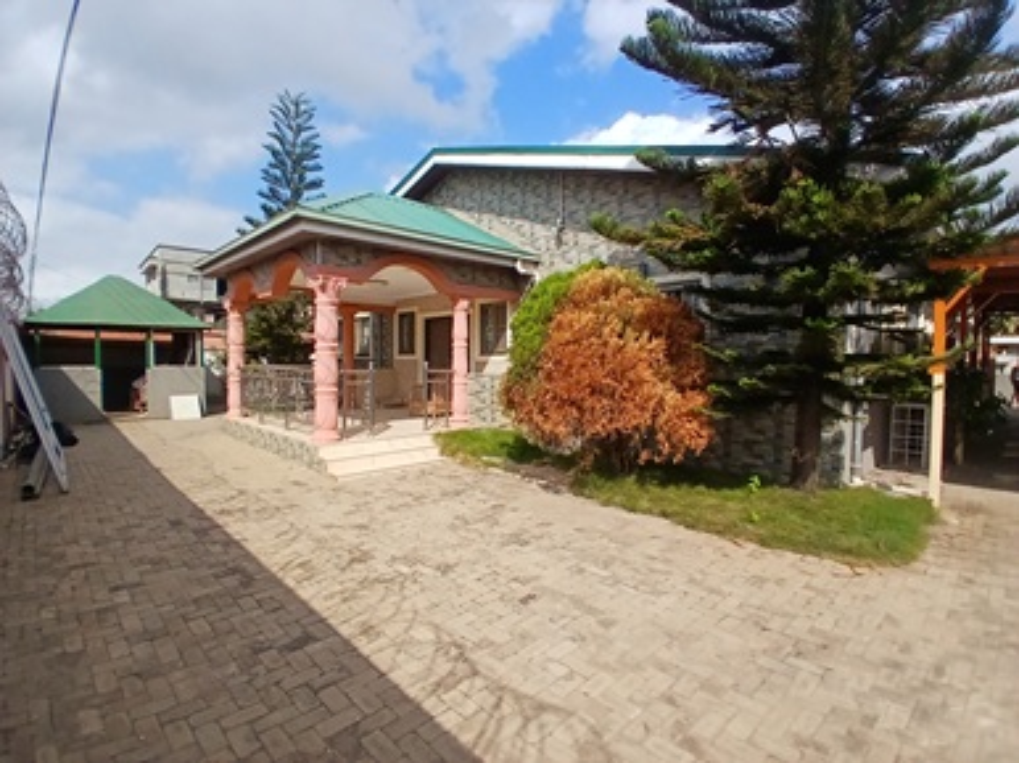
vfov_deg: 74.7
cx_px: 510
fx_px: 500
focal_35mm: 17
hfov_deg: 91.1
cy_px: 382
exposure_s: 1/1248
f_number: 2.2
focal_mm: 1.4
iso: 50
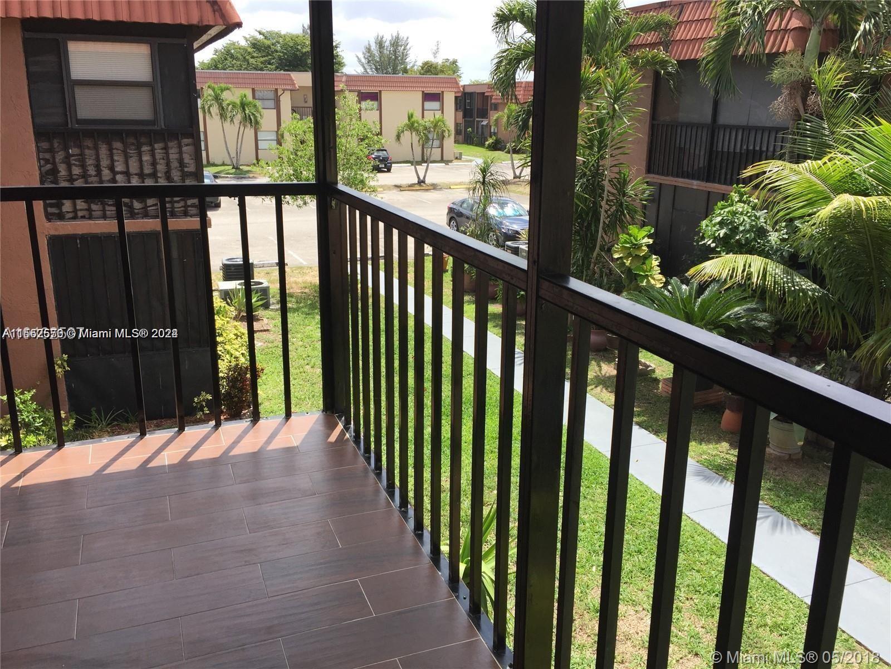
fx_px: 746
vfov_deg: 48.2
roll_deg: -1.1
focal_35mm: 29
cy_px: 334
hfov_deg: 61.7
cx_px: 446
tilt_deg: -15.6
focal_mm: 4.15
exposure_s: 1/1041
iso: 32
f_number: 2.2
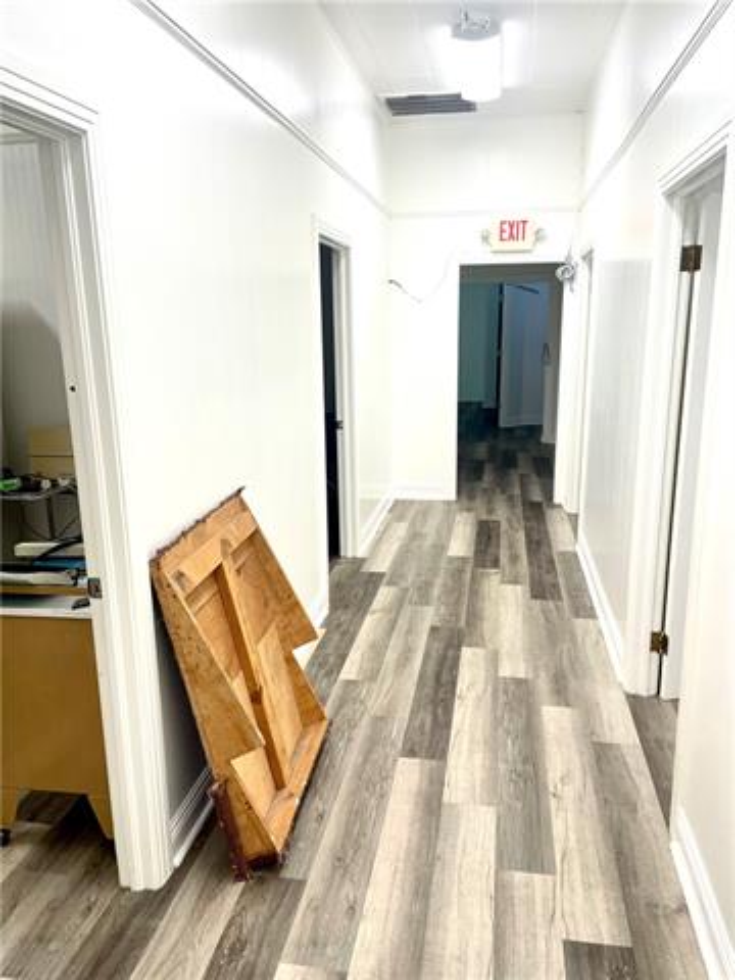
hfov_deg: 53.1
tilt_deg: -11.2
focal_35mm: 26
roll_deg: +1.4
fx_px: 736
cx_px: 368
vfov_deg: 67.3
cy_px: 490
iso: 50
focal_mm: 4.2
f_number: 1.6
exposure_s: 1/120
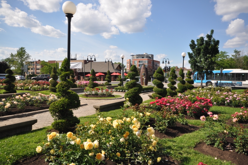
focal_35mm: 30
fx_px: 206
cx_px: 124
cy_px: 82
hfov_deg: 62.0
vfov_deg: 43.5
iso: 250
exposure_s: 1/320
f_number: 9
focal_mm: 20
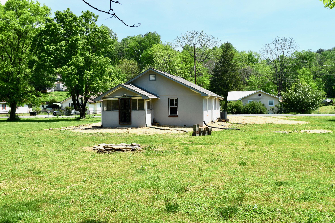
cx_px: 168
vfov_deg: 36.9
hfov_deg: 53.1
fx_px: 335
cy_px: 112
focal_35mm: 36
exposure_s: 1/400
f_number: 10
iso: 200
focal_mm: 24
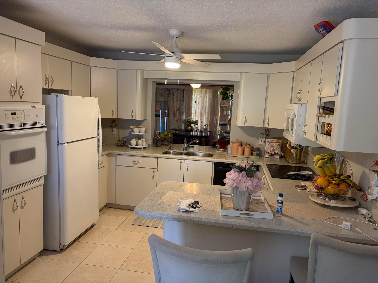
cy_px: 142
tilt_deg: -6.7
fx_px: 284
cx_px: 189
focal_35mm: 26
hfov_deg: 67.3
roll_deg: -1.5
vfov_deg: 53.1
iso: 160
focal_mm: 5.96
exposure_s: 1/60
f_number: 1.6
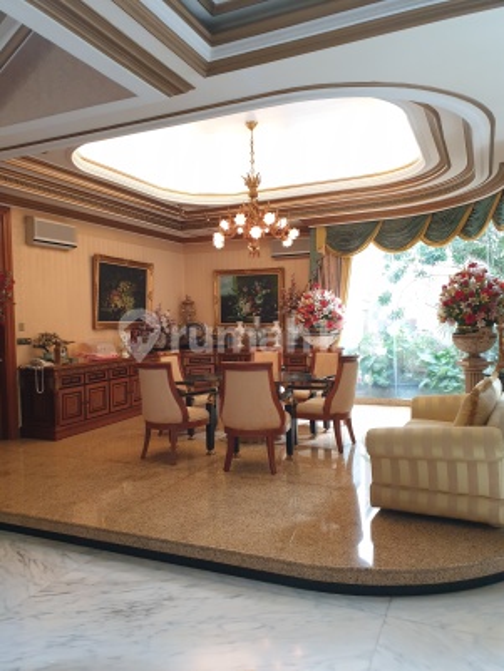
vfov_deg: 67.3
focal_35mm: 26
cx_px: 252
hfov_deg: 53.1
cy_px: 336
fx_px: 504
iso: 400
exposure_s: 1/50
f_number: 2.4
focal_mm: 4.3
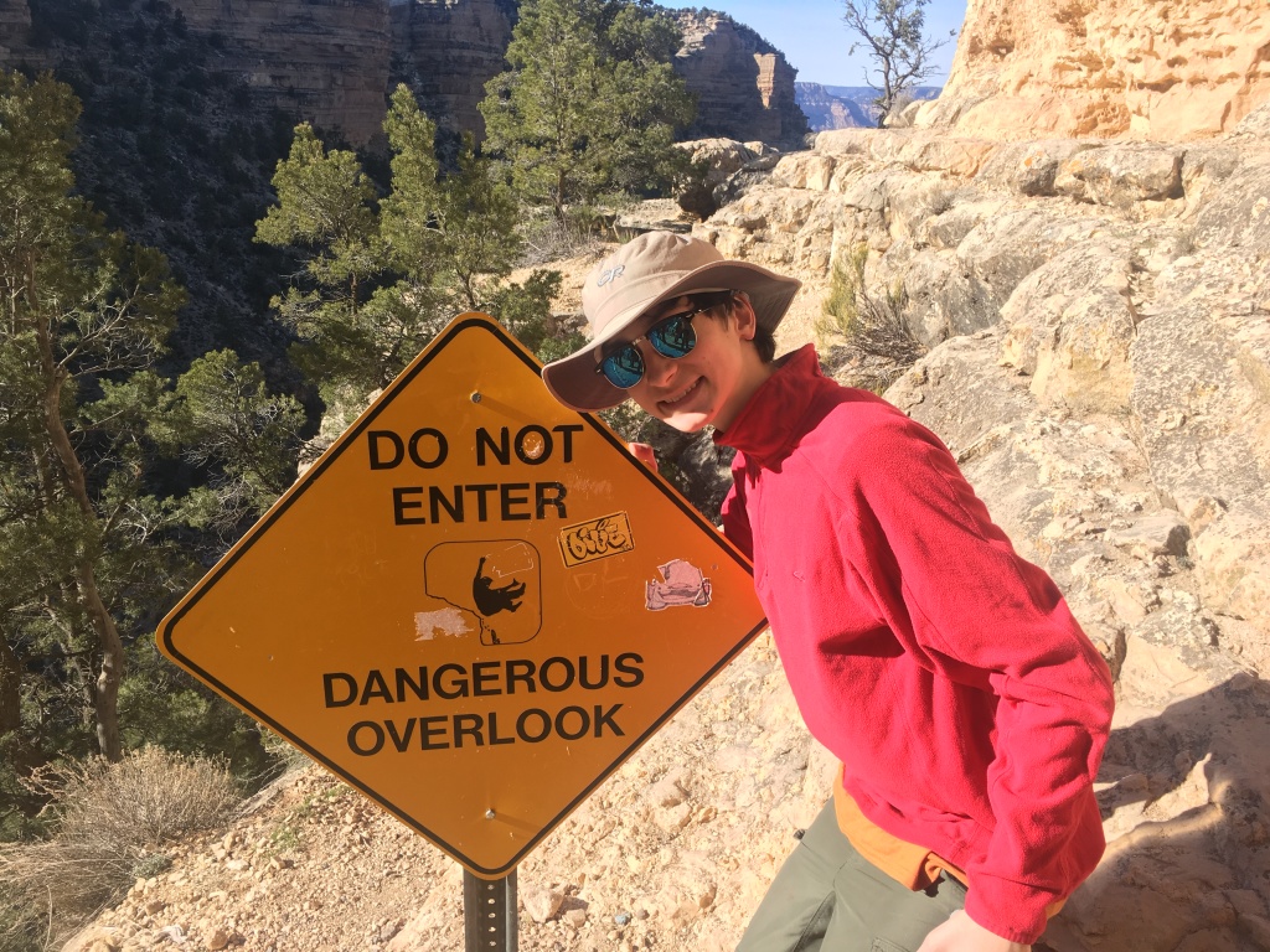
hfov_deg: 61.7
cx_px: 635
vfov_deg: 48.2
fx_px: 1064
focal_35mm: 29
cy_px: 476
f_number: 2.2
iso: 25
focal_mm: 4.15
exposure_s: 1/610
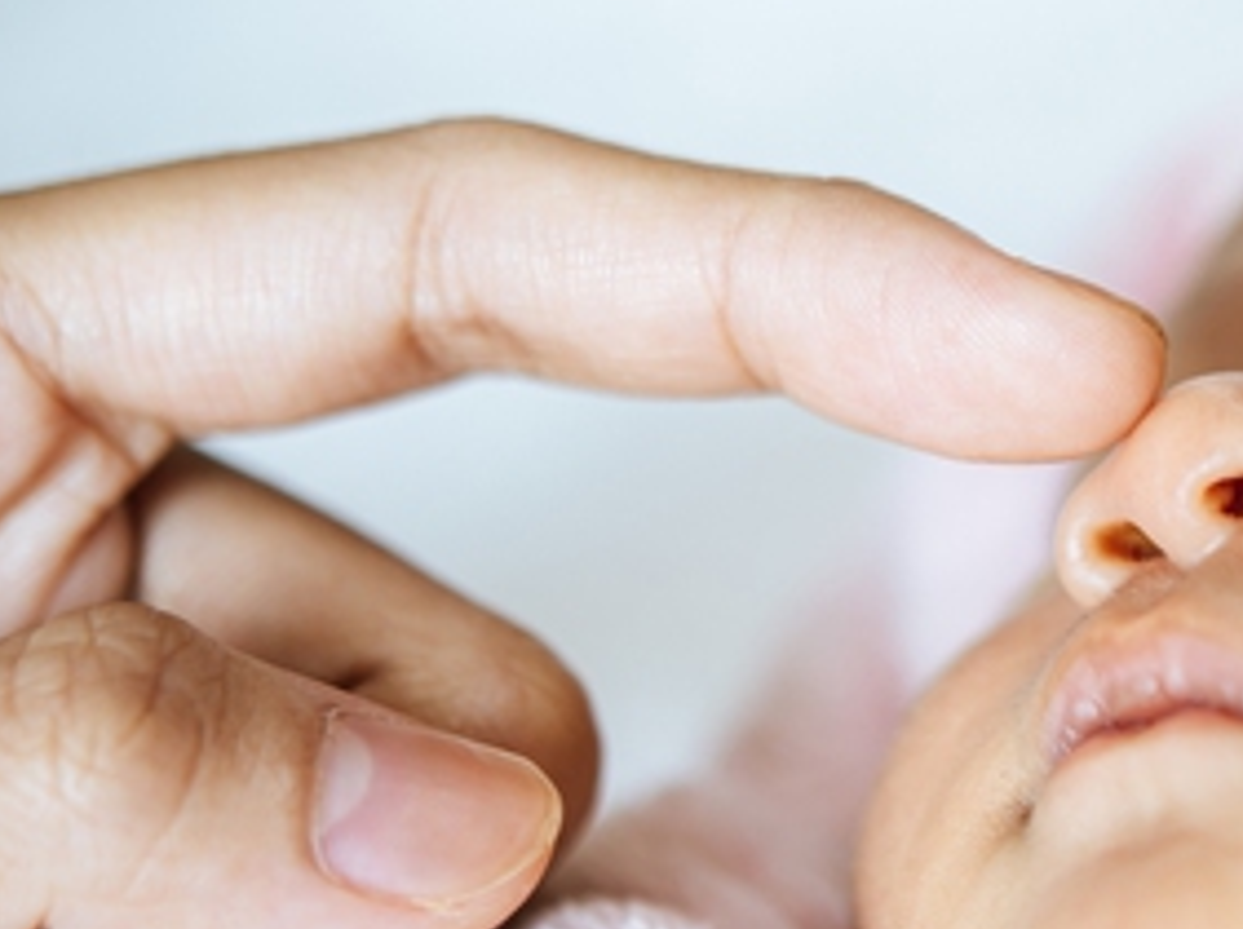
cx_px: 1132
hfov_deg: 13.1
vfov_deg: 9.9
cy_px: 411
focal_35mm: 150
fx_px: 5379
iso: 320
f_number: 3
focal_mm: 60
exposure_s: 1/200
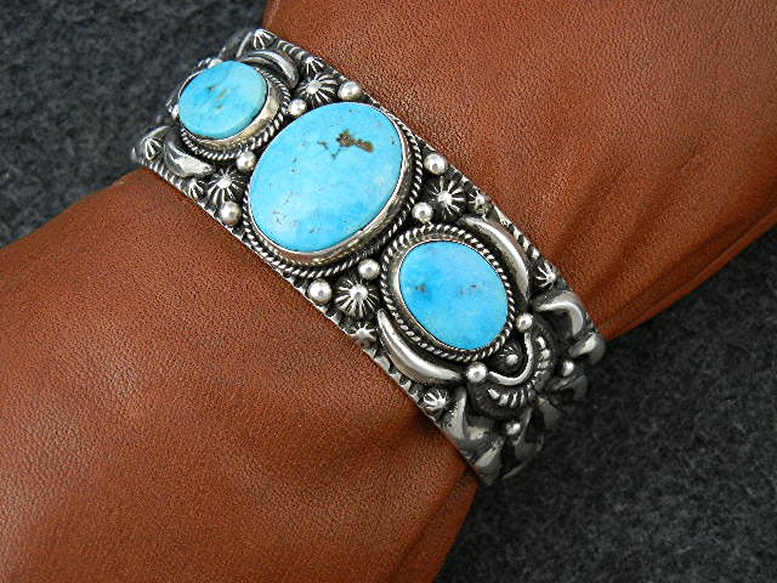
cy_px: 292
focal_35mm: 77
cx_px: 388
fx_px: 1728
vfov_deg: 19.1
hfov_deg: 25.3
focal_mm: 13.9
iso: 400
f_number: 4.3
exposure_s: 1/18.2
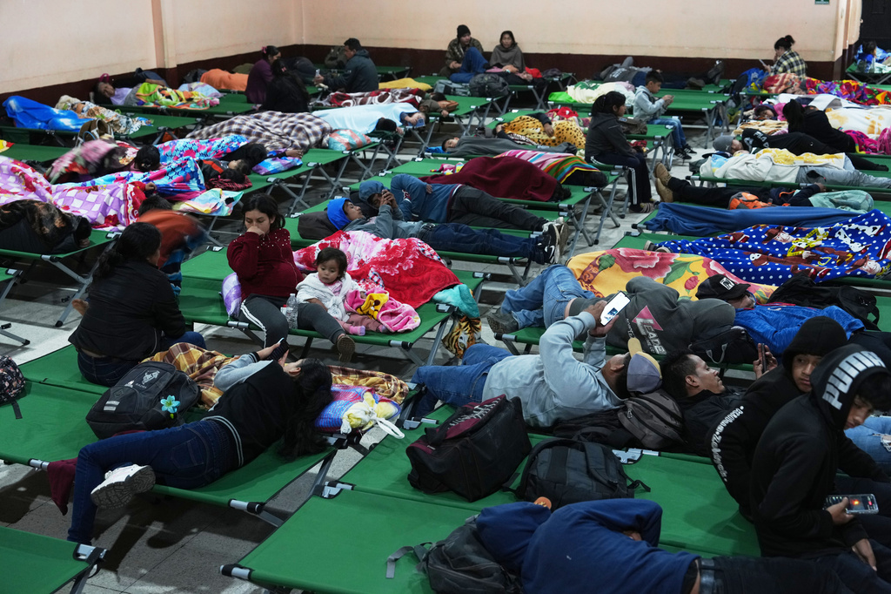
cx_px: 446
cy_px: 297
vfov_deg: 28.1
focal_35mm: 48
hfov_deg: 41.1
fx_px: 1188
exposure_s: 1/30
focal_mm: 48
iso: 1600
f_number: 3.5
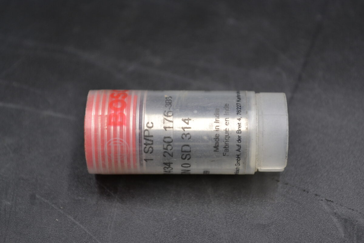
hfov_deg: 24.6
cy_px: 122
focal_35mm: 82
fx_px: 834
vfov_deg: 16.6
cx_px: 182
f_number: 5.6
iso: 560
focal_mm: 55
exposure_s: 1/60
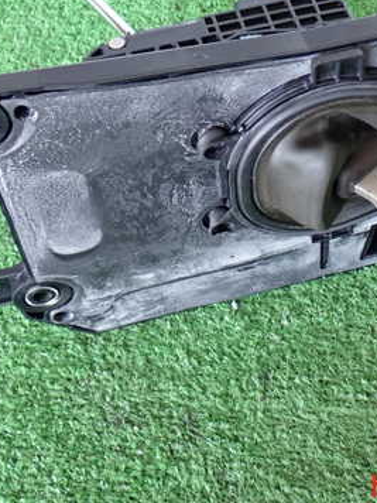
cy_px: 188
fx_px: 929
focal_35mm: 64
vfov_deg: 30.1
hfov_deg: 22.8
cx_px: 267
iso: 250
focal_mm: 6.83
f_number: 2.7
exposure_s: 1/40
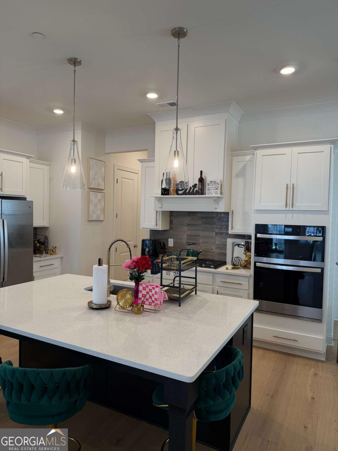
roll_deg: -1.0
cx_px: 169
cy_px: 226
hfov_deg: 56.8
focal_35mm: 24
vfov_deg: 71.6
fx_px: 312
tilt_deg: -2.1
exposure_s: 1/120
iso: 125
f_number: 1.78
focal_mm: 6.76
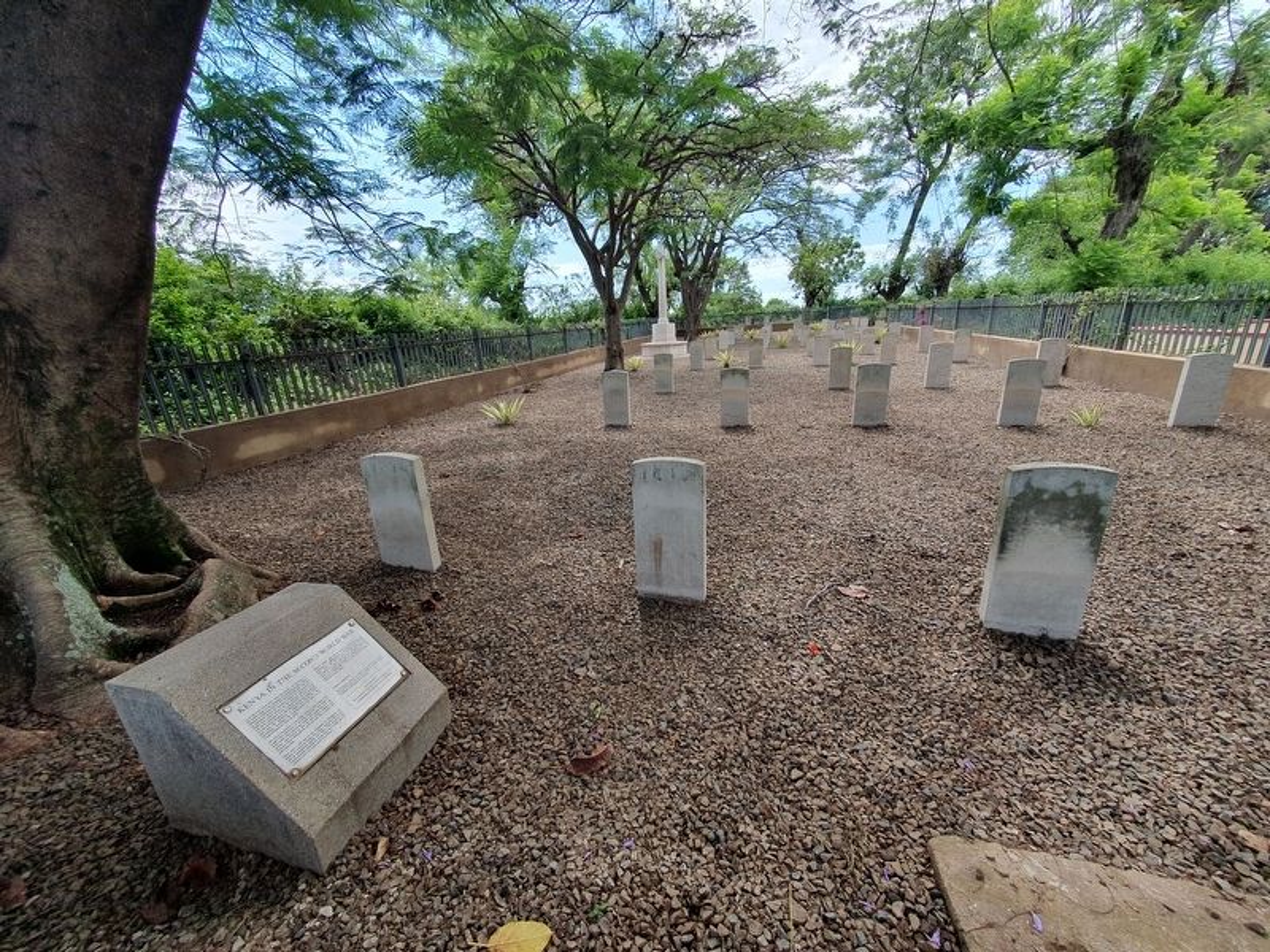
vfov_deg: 89.9
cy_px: 476
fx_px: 477
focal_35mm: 13
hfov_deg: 106.2
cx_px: 635
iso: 50
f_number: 2.2
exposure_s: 1/312
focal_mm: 1.8
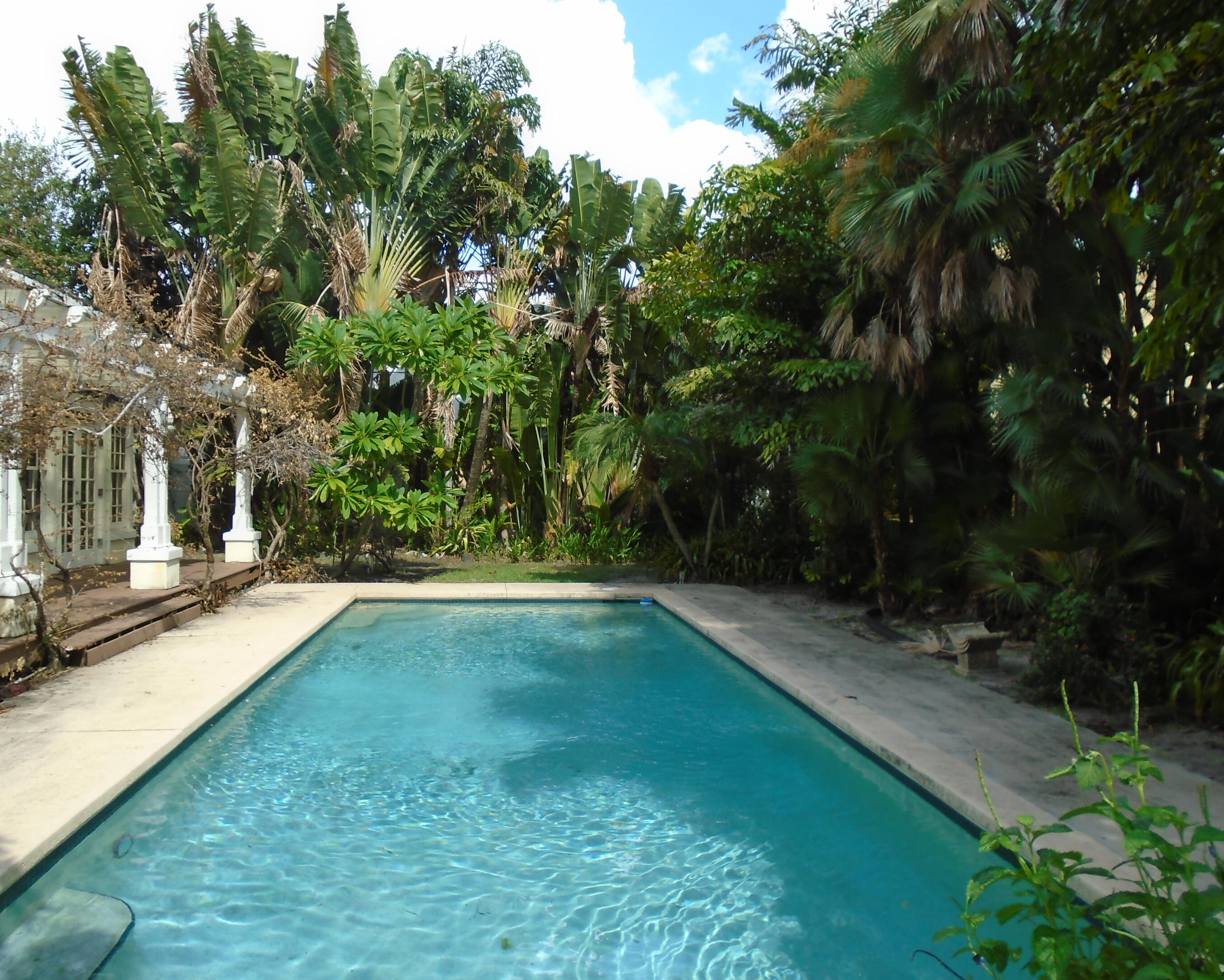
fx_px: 1014
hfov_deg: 62.1
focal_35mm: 28
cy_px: 479
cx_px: 569
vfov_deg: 51.5
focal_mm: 4.6
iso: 100
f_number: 3.2
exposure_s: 1/400
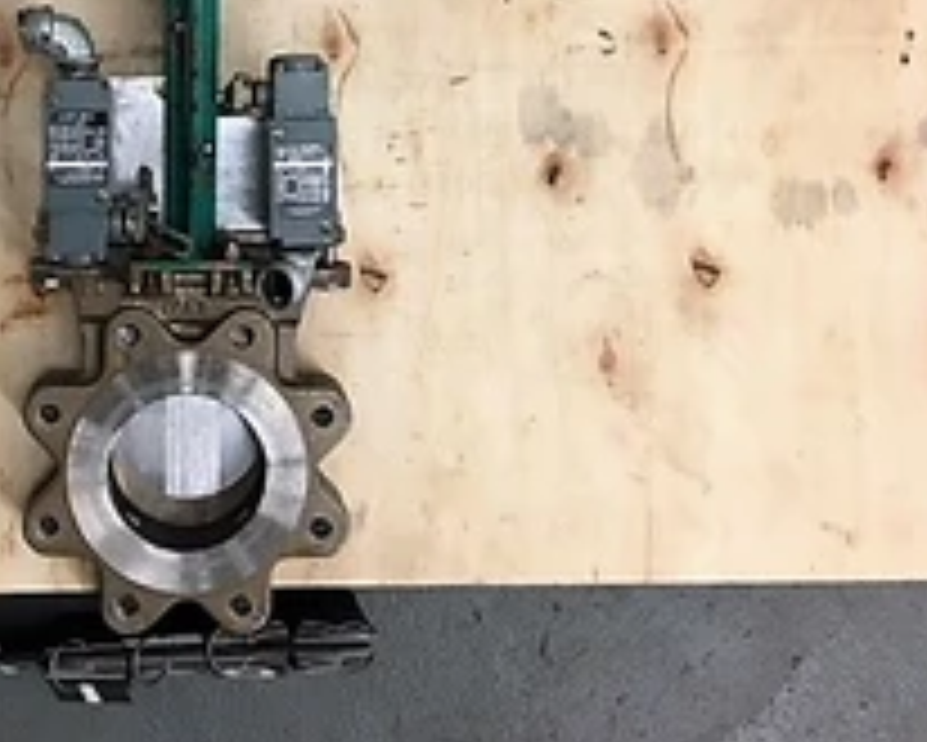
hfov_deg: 33.3
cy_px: 94
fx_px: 1510
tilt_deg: -84.9
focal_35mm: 55
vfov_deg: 26.8
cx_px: 212
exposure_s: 1/30
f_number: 2.2
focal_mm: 4.15
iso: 80
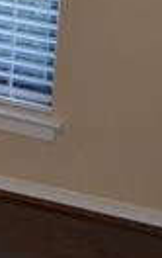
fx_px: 1125
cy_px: -358
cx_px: -303
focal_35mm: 160
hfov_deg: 7.4
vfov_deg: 11.0
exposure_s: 1/80
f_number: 4
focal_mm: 18
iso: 400
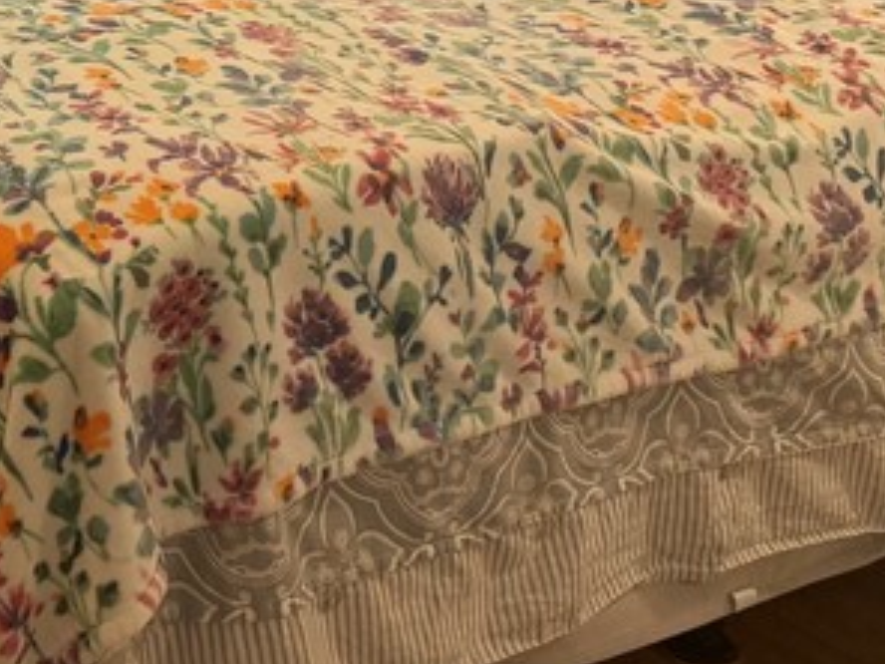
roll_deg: +2.2
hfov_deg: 22.4
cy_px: -356
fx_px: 2122
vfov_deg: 16.1
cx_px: -66
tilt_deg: -5.9
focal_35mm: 83
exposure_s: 1/120
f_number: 1.78
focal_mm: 6.76
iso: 200
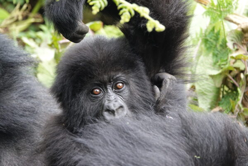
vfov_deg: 4.4
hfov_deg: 6.6
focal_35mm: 310
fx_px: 2135
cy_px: 83
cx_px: 124
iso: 800
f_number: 4
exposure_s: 1/80
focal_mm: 113.69
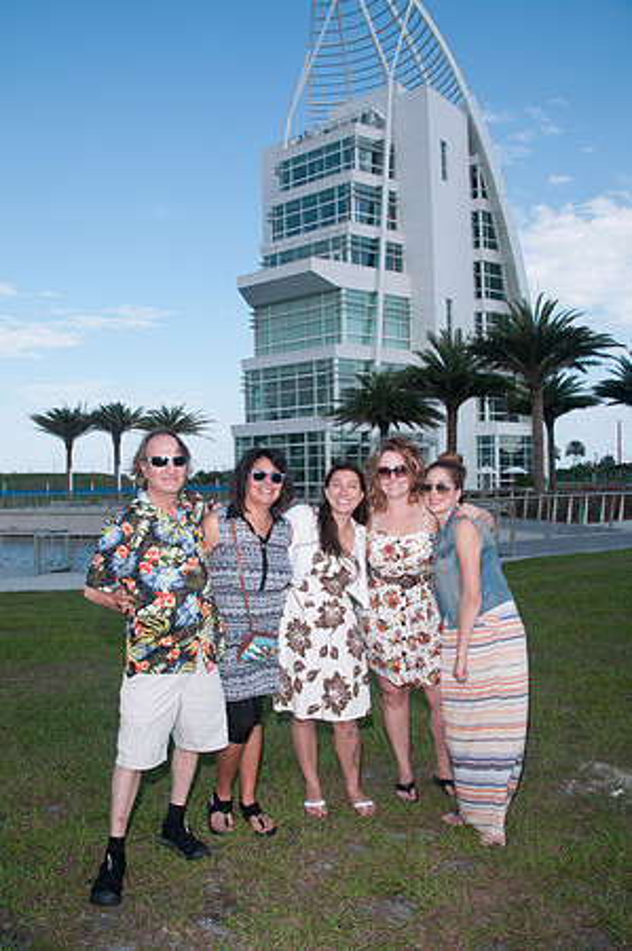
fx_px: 713
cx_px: 316
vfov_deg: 67.4
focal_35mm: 27
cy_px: 476
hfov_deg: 47.8
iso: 100
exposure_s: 1/250
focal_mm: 18
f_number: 9
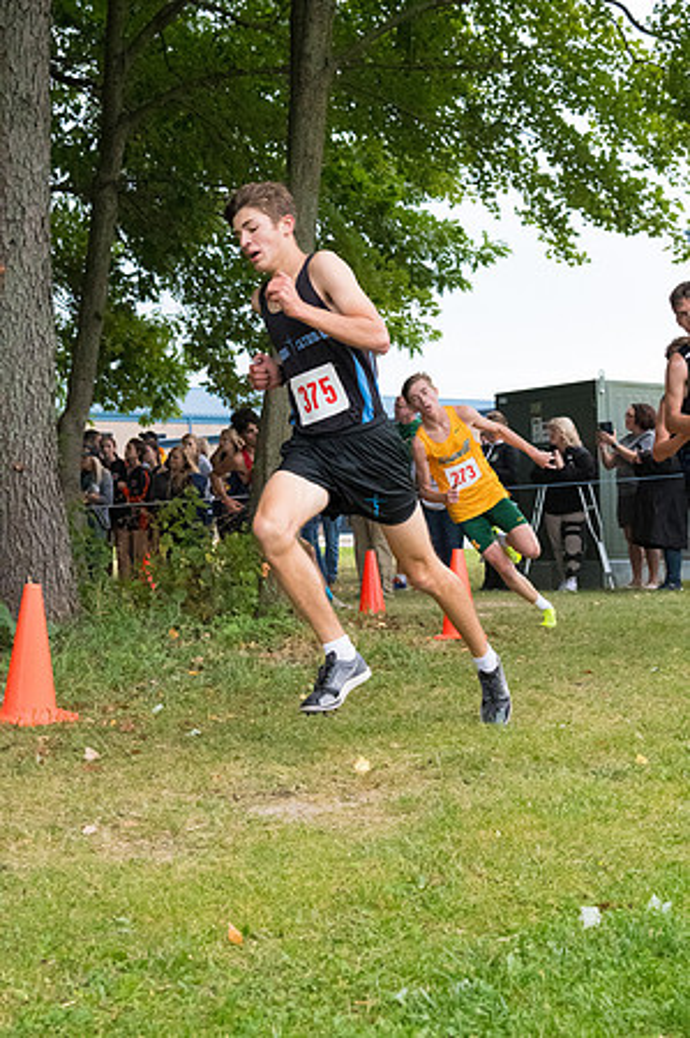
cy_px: 519
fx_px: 1642
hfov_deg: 23.7
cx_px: 345
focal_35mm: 57
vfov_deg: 35.1
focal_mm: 38
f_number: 5
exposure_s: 1/1250
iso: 6400
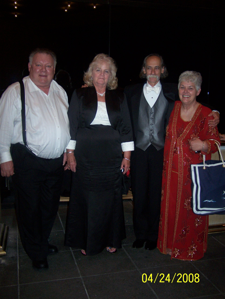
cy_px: 150
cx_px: 112
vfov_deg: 49.0
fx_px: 329
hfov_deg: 37.7
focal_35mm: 38
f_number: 2.8
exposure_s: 1/60
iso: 140
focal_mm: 6.3
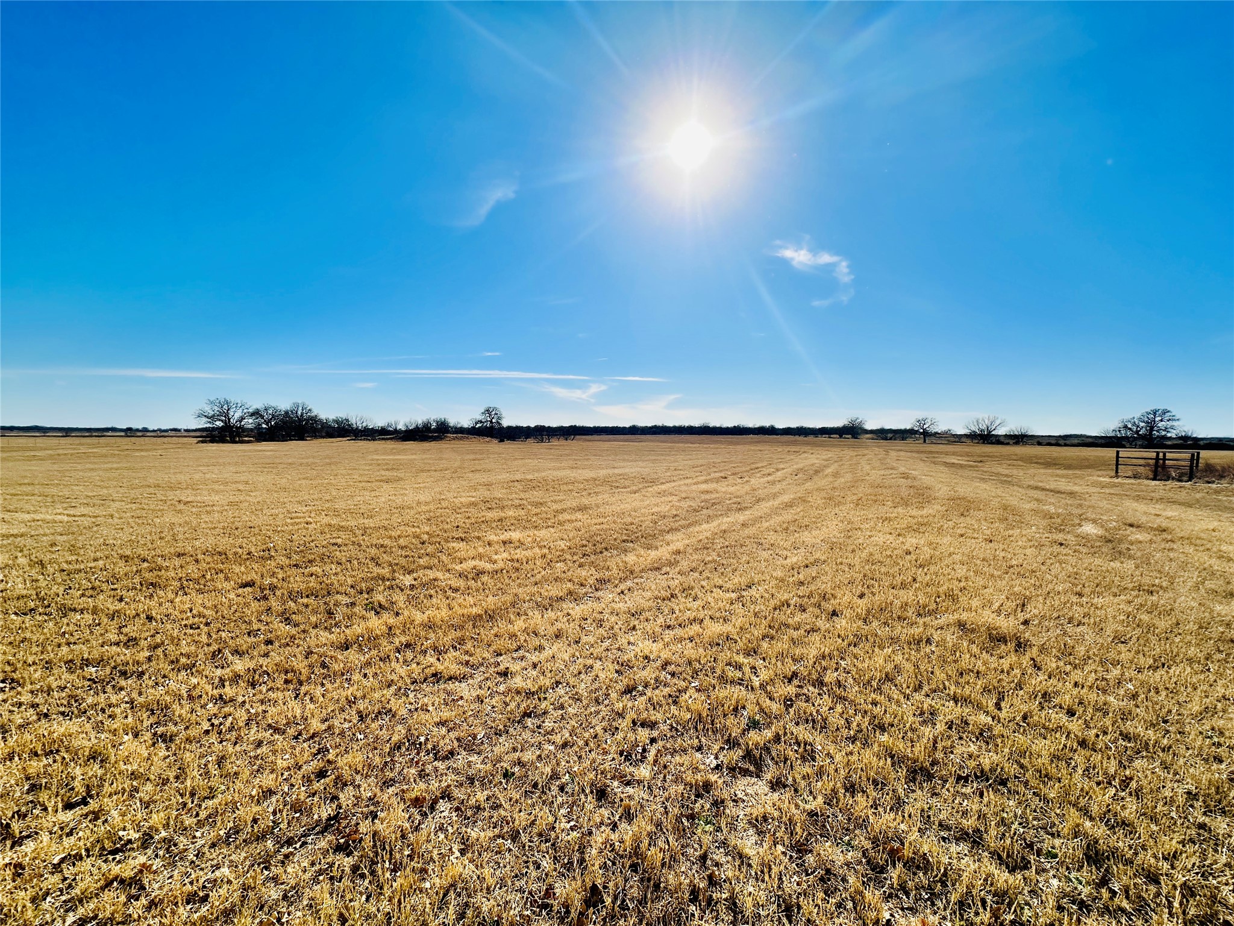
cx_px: 617
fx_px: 499
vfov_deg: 85.7
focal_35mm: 14
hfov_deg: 102.1
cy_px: 463
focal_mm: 2.22
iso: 40
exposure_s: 1/5051
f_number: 2.2
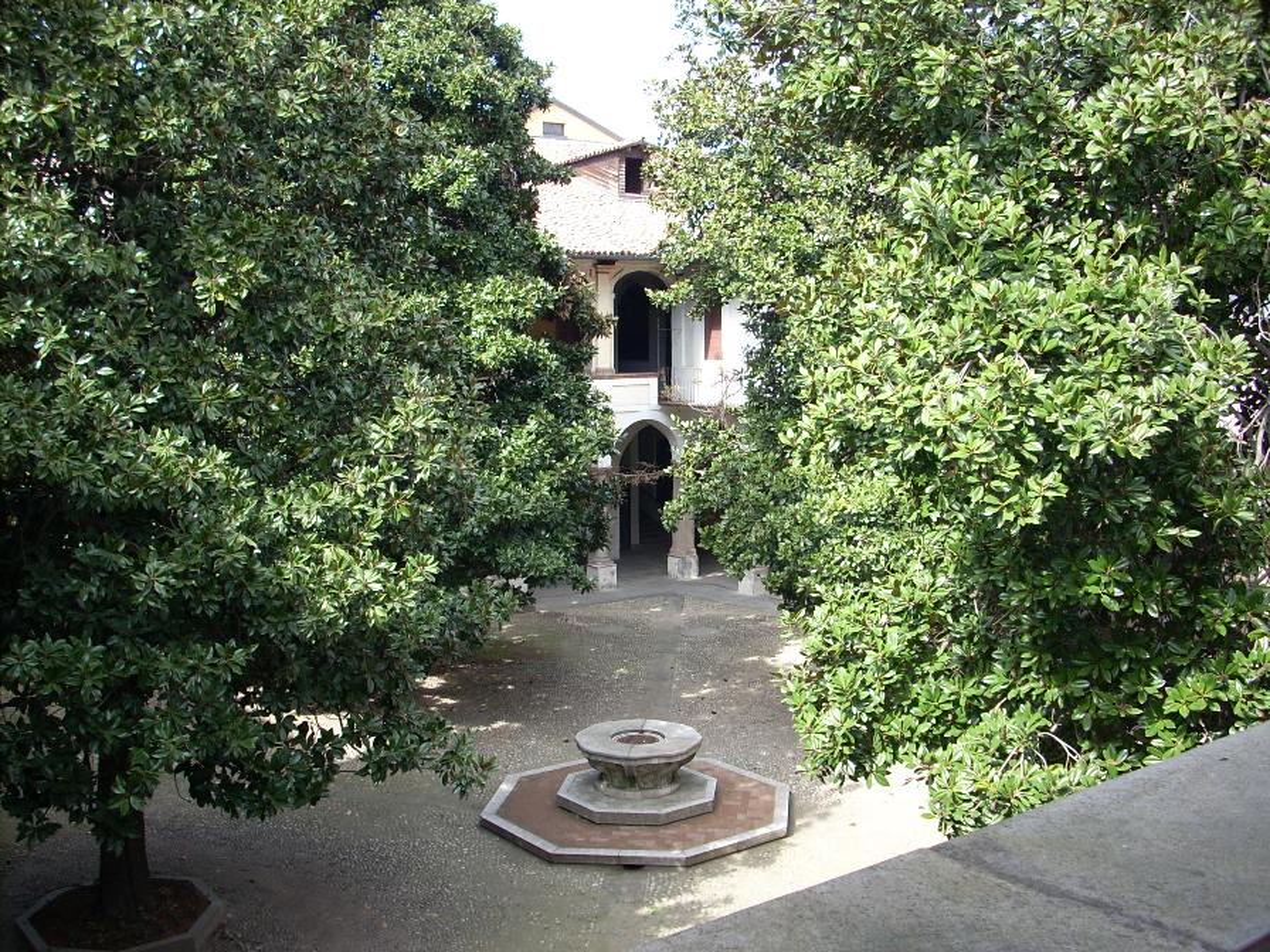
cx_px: 635
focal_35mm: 37
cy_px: 476
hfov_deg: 50.1
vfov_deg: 38.7
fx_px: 1357
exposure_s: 1/130
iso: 64
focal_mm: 6.2
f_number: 2.8
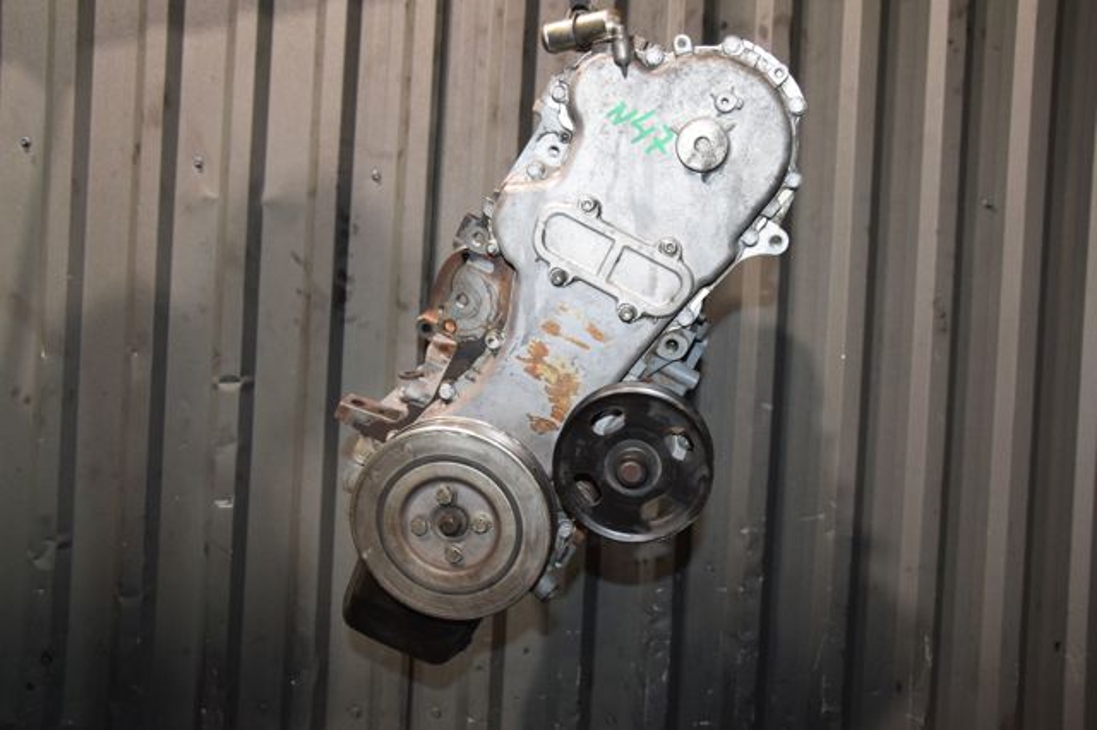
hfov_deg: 57.2
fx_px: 1005
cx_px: 548
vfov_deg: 39.9
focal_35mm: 33
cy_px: 365
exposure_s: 1/60
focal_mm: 22
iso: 1600
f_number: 5.6
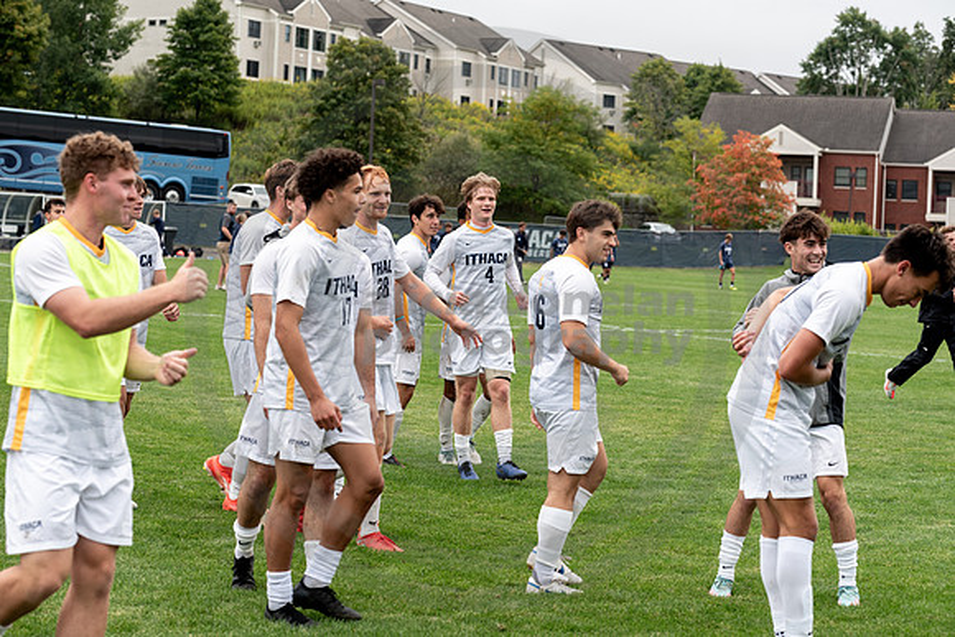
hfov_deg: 23.4
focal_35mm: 87
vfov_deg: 15.7
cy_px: 319
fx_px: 2304
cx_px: 478
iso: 320
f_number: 5
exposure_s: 1/400
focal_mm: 86
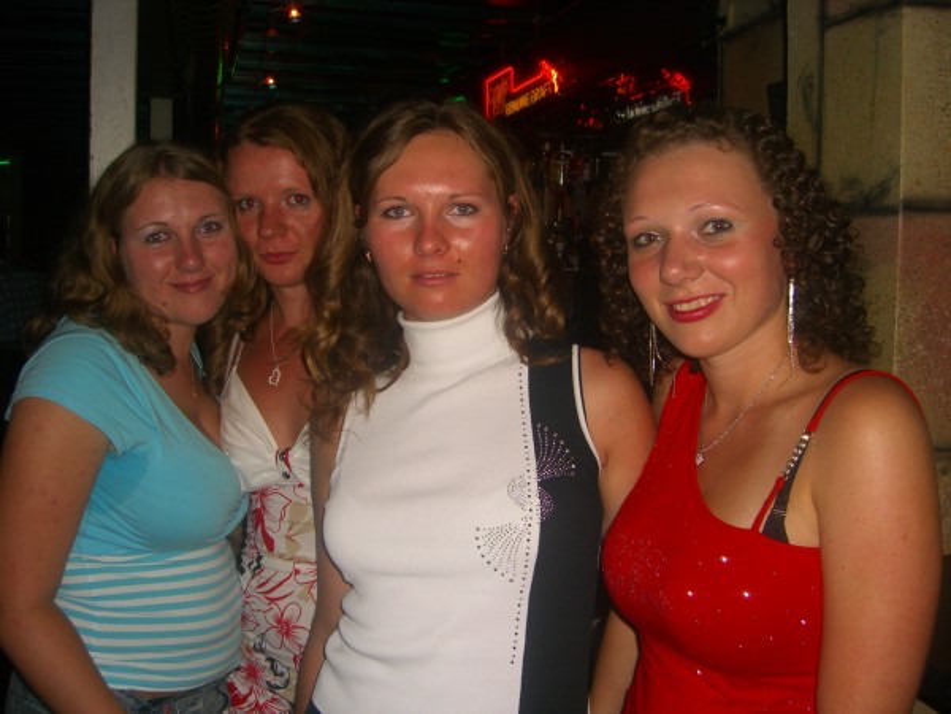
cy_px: 357
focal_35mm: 38
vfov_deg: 37.7
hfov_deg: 49.0
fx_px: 1044
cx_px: 476
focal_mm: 7.9
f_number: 2.8
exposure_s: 1/60
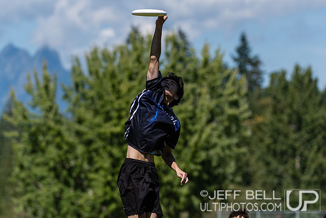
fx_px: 2717
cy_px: 109
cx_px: 163
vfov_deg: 4.6
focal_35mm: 300
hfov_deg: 6.9
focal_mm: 200
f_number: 4
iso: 100
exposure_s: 1/1600
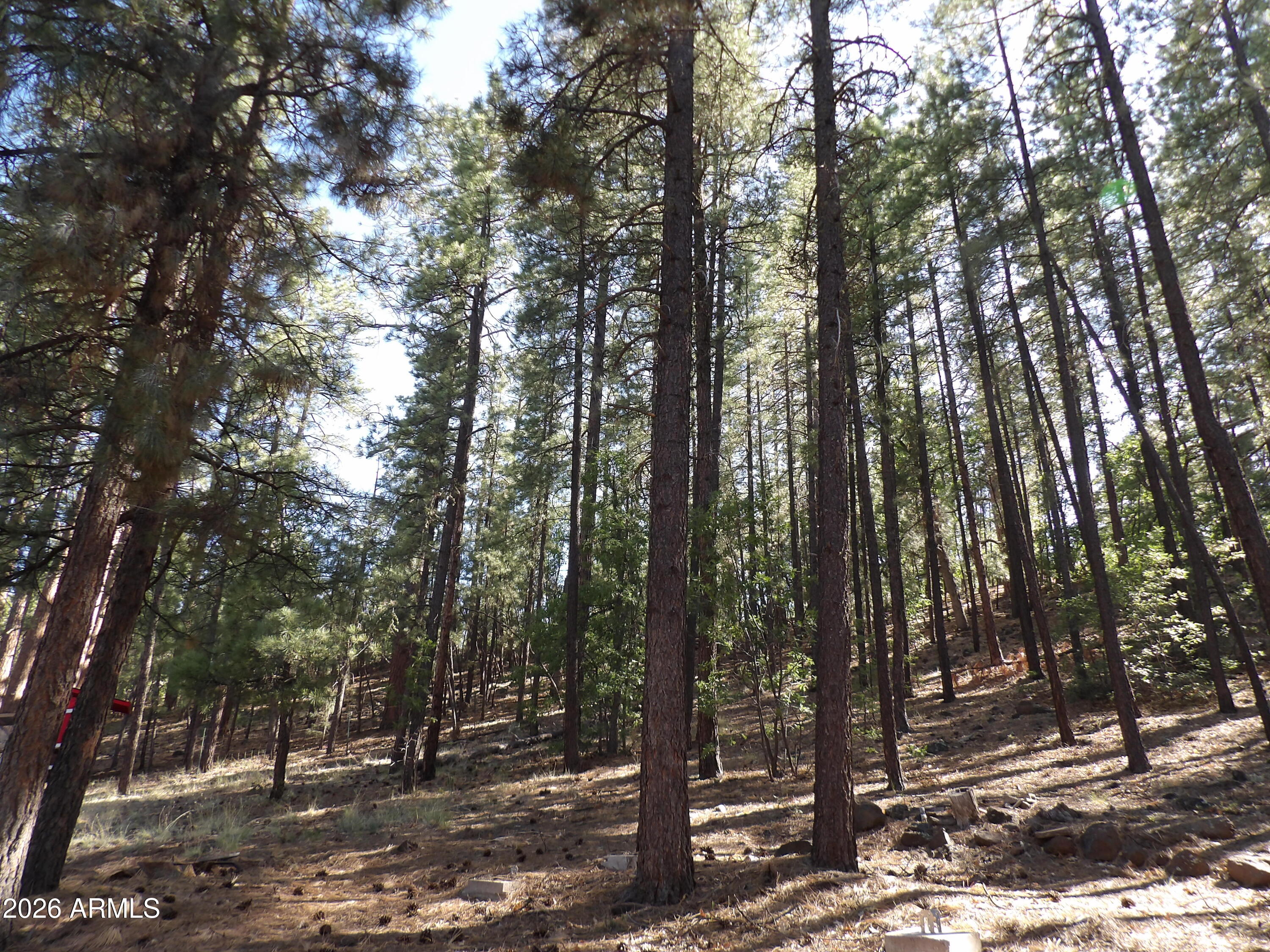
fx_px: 881
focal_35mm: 24
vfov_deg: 56.8
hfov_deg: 71.6
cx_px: 635
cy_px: 476
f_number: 3.2
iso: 100
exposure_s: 1/114
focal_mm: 4.3
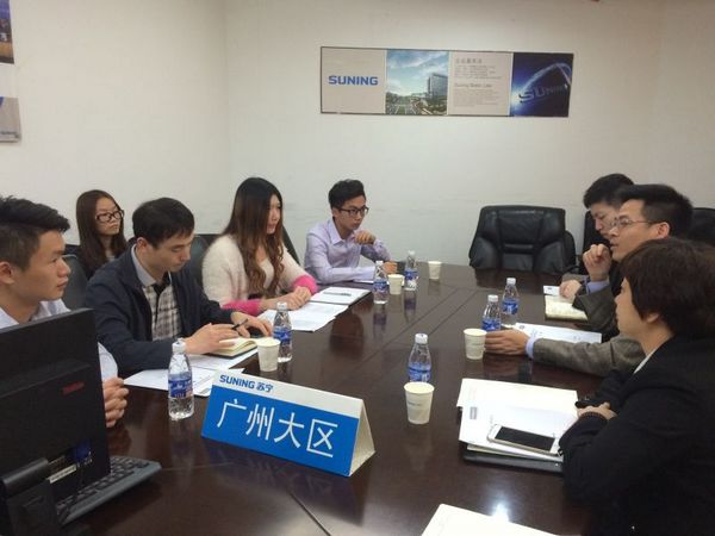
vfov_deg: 48.2
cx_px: 358
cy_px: 268
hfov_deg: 61.7
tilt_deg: -11.1
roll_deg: +0.0
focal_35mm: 29
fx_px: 599
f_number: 2.2
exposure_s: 1/30
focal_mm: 4.15
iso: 200
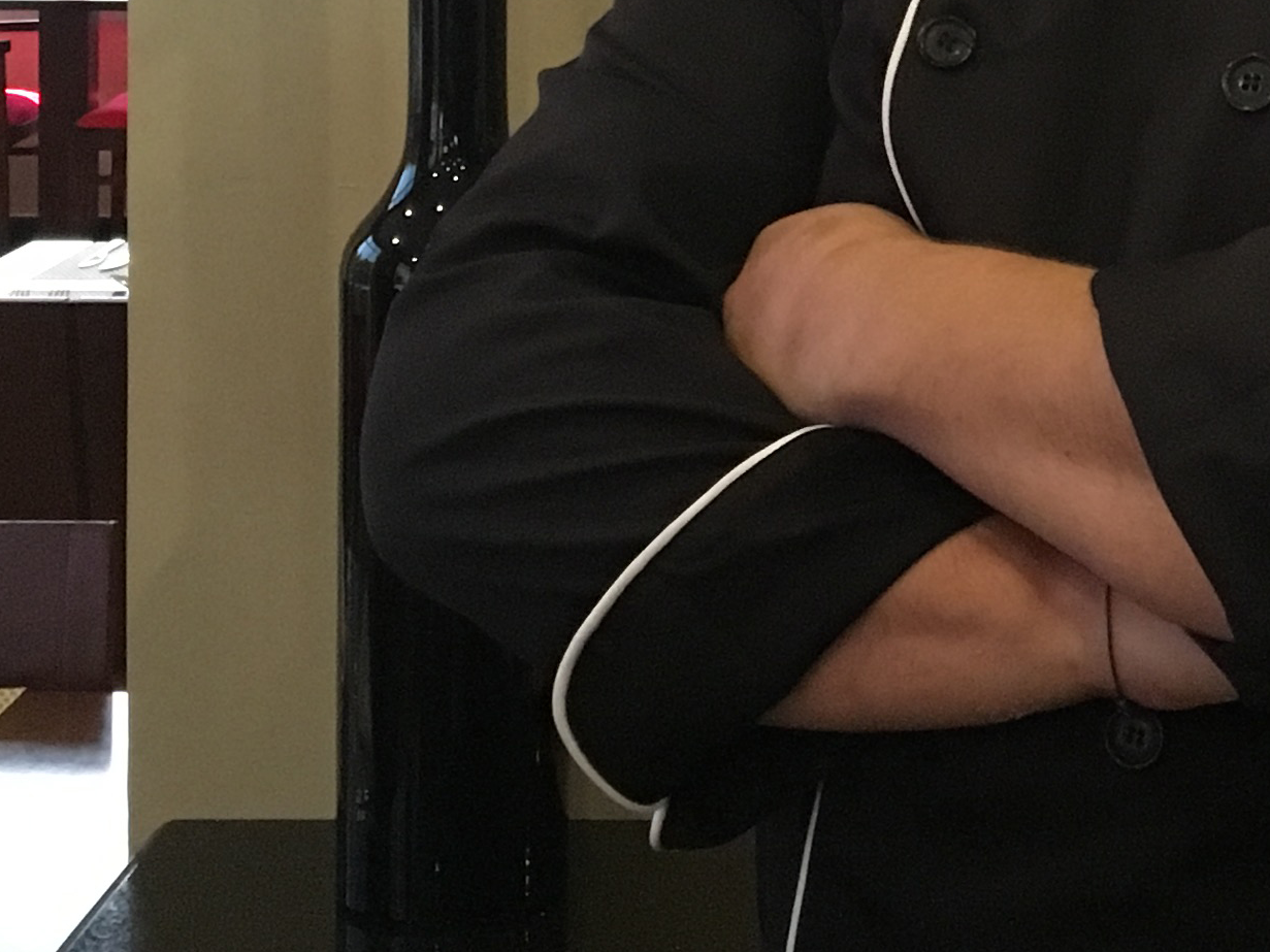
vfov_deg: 15.2
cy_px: -86
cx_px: 1085
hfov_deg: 20.3
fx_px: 3485
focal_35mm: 95
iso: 320
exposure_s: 1/15
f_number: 2.2
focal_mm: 4.15
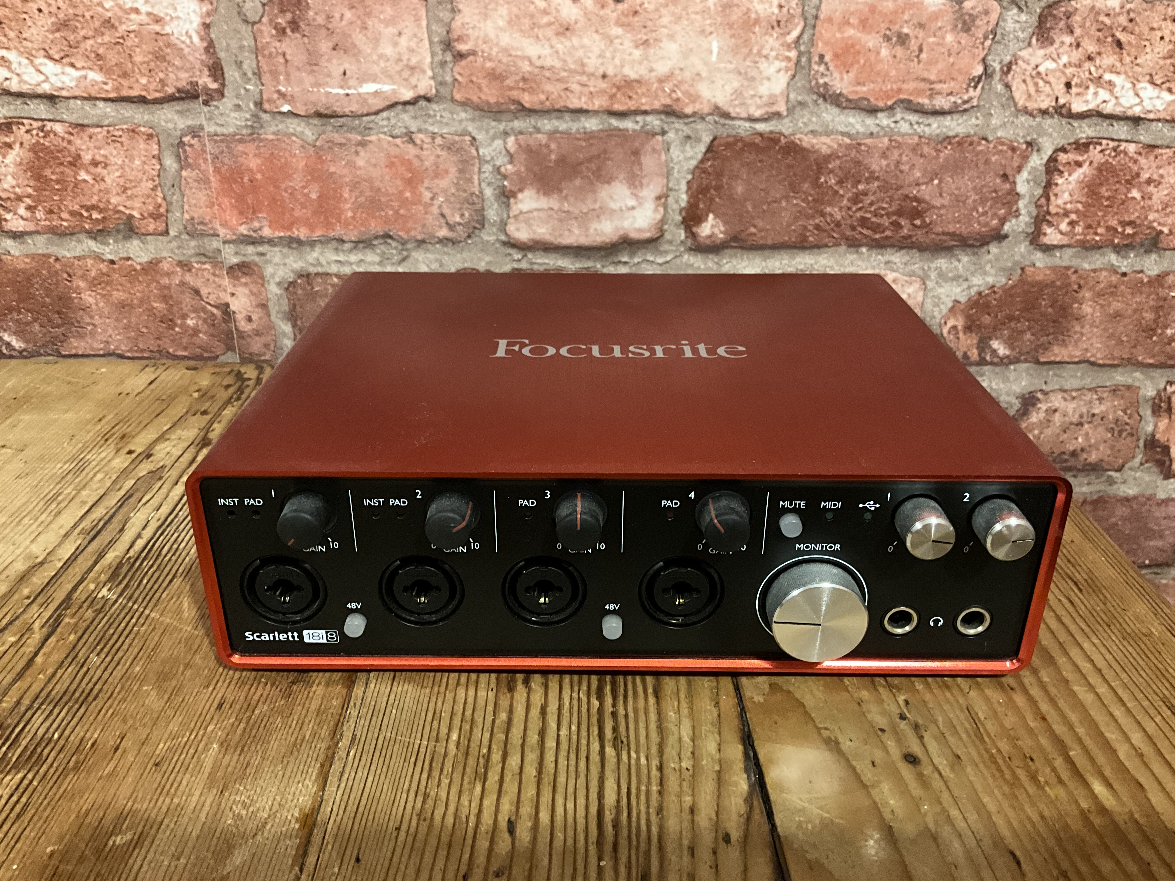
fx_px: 984
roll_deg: -2.8
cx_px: 588
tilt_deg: -25.2
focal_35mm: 29
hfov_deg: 61.7
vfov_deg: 48.2
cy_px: 440
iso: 500
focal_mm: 3
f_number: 1.8
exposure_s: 1/30
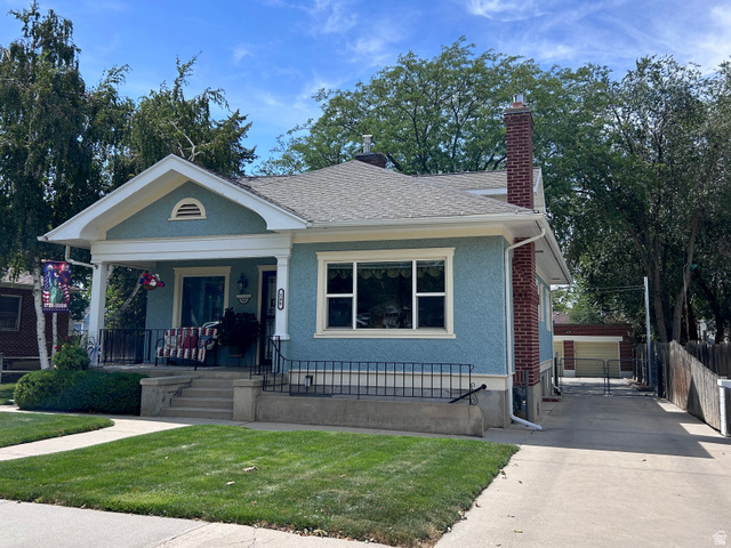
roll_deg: -0.2
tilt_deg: +8.4
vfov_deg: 53.1
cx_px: 366
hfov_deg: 67.3
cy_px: 274
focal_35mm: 26
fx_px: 549
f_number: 1.5
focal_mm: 5.7
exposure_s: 1/3460
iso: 50
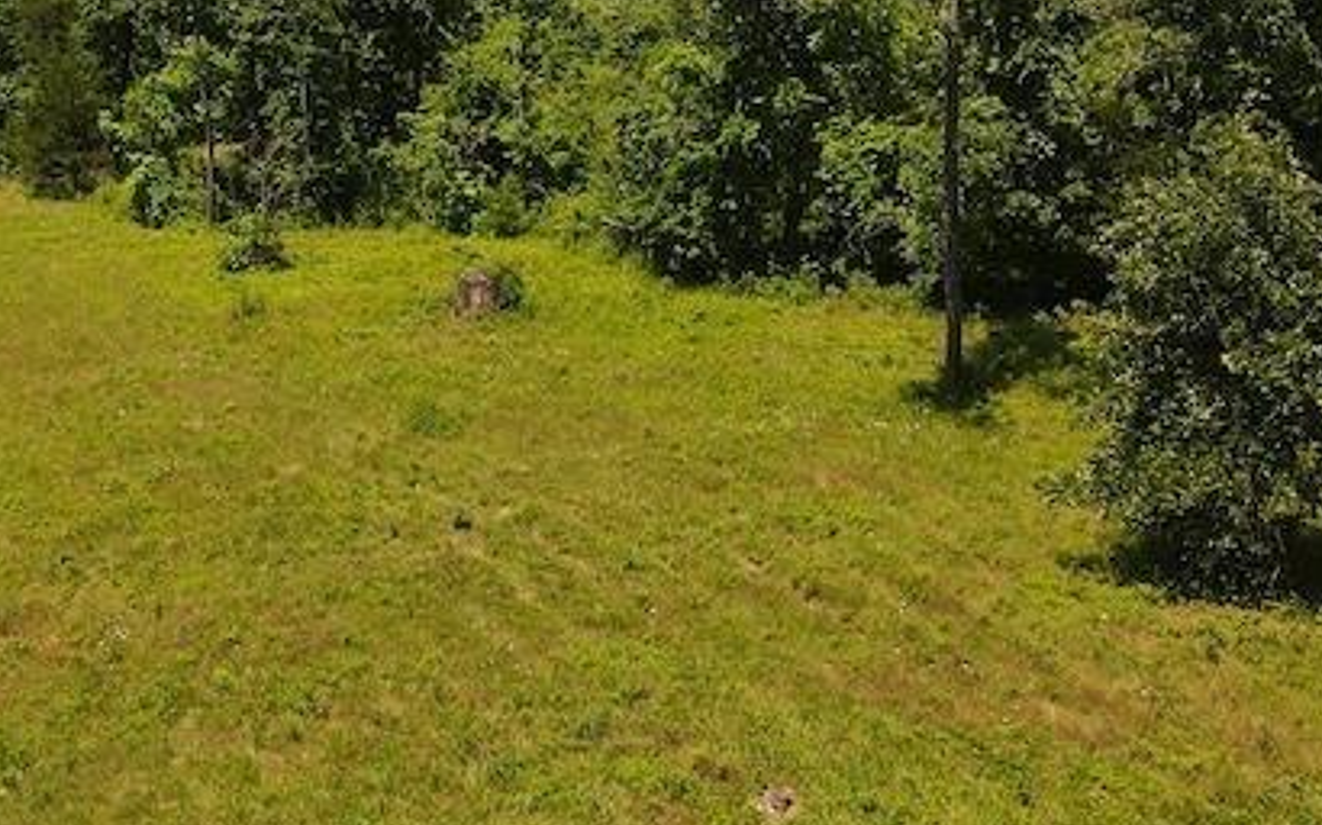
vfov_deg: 20.4
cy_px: 42
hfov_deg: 31.7
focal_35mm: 62
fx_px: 2233
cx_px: 190
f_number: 2.8
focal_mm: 4.5
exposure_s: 1/40
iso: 100
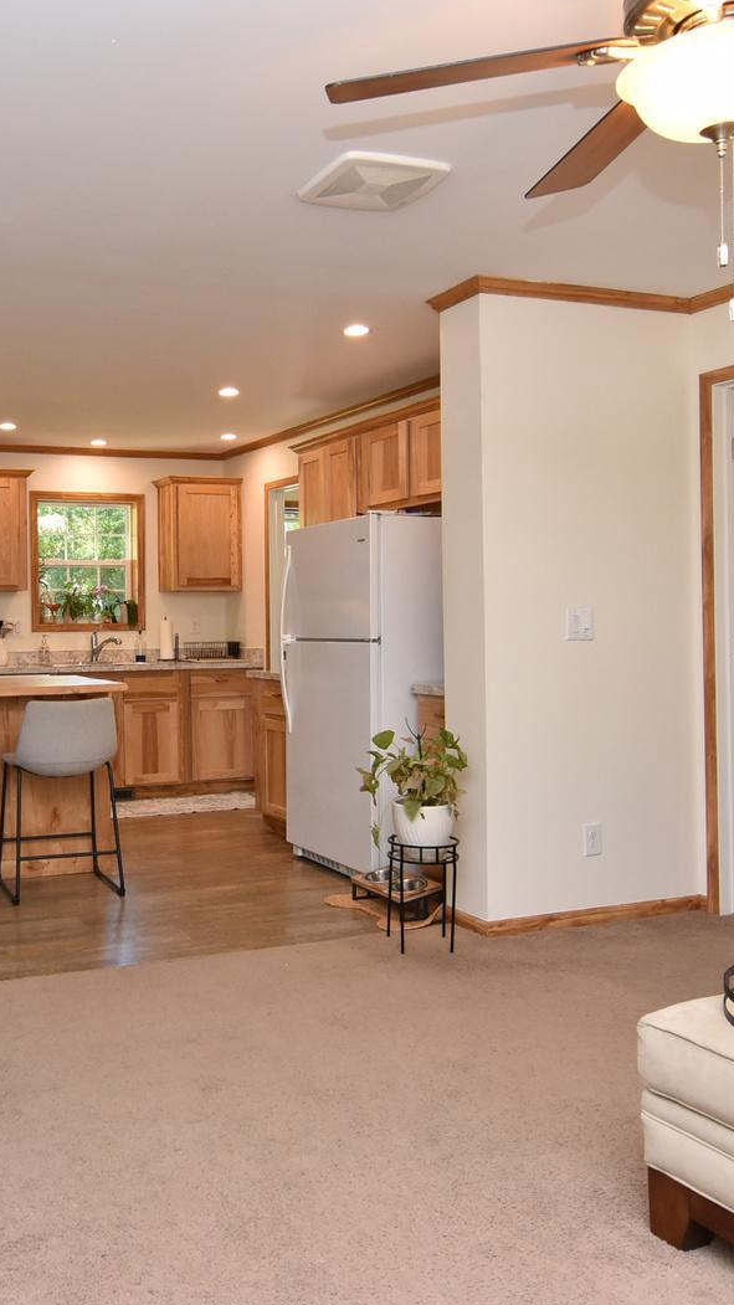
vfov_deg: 66.1
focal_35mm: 29
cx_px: 130
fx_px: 1004
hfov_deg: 38.4
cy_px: 638
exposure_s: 1/60
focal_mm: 12
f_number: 6.3
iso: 800
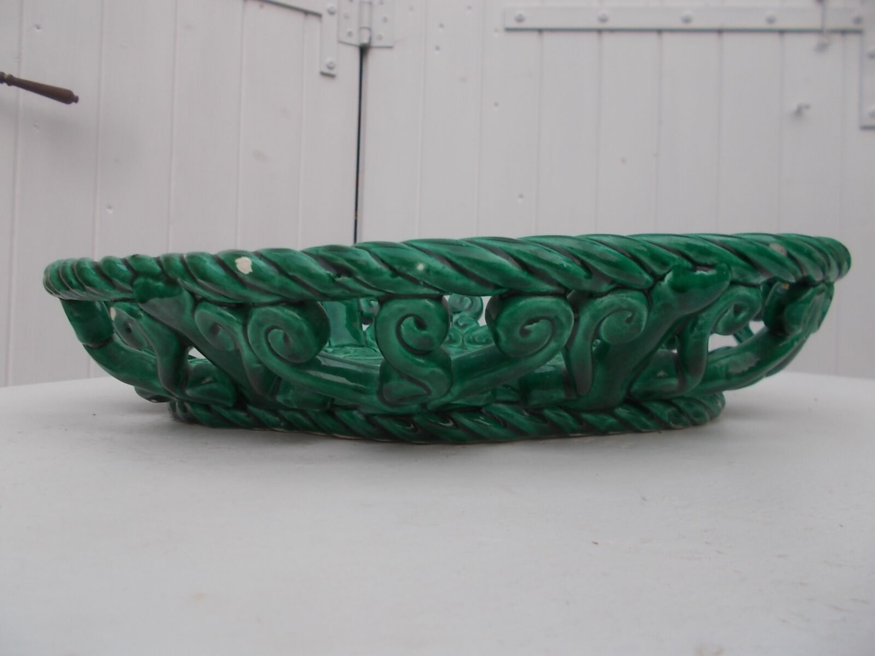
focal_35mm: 26
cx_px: 438
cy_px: 328
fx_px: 657
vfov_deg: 53.1
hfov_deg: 67.3
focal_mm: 4.6
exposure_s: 1/50
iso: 80
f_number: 3.2
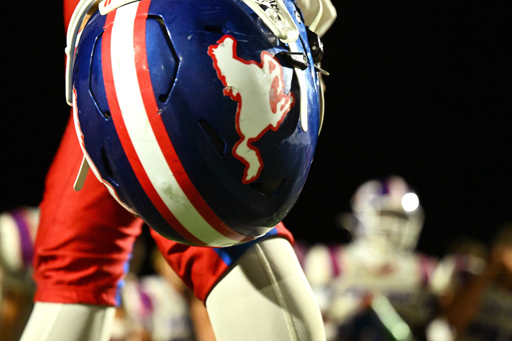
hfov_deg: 19.5
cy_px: 170
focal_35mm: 105
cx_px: 256
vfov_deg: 13.0
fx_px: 1493
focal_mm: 70
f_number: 2.8
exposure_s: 1/1250
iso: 10000
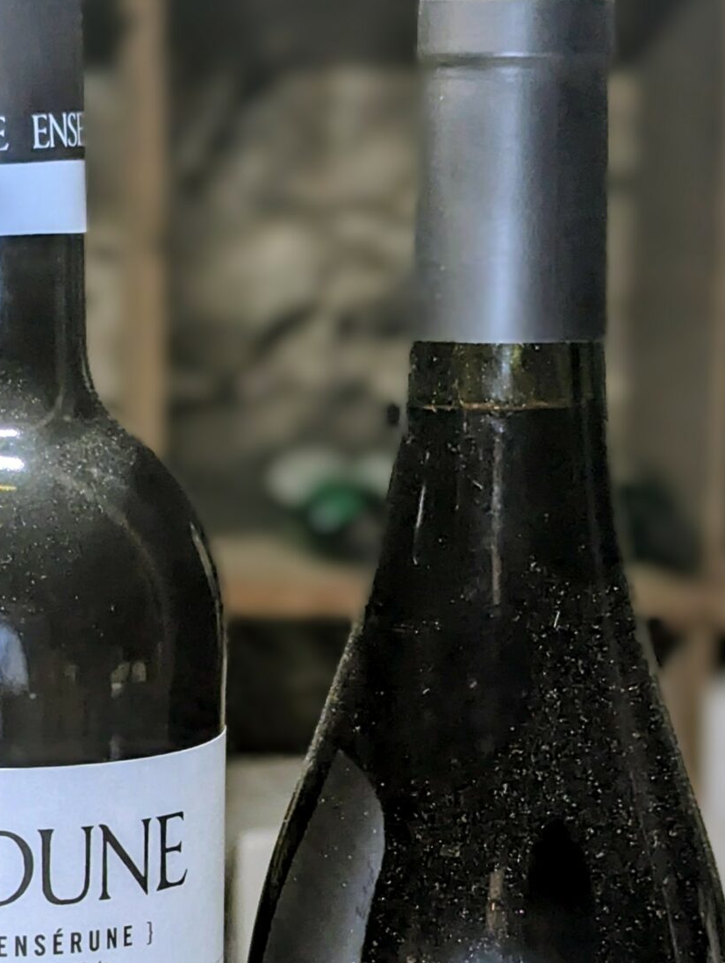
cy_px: 812
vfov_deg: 17.4
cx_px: 48
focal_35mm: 112
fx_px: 3120
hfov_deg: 13.1
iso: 226
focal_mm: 6.81
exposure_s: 1/99.9
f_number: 1.85
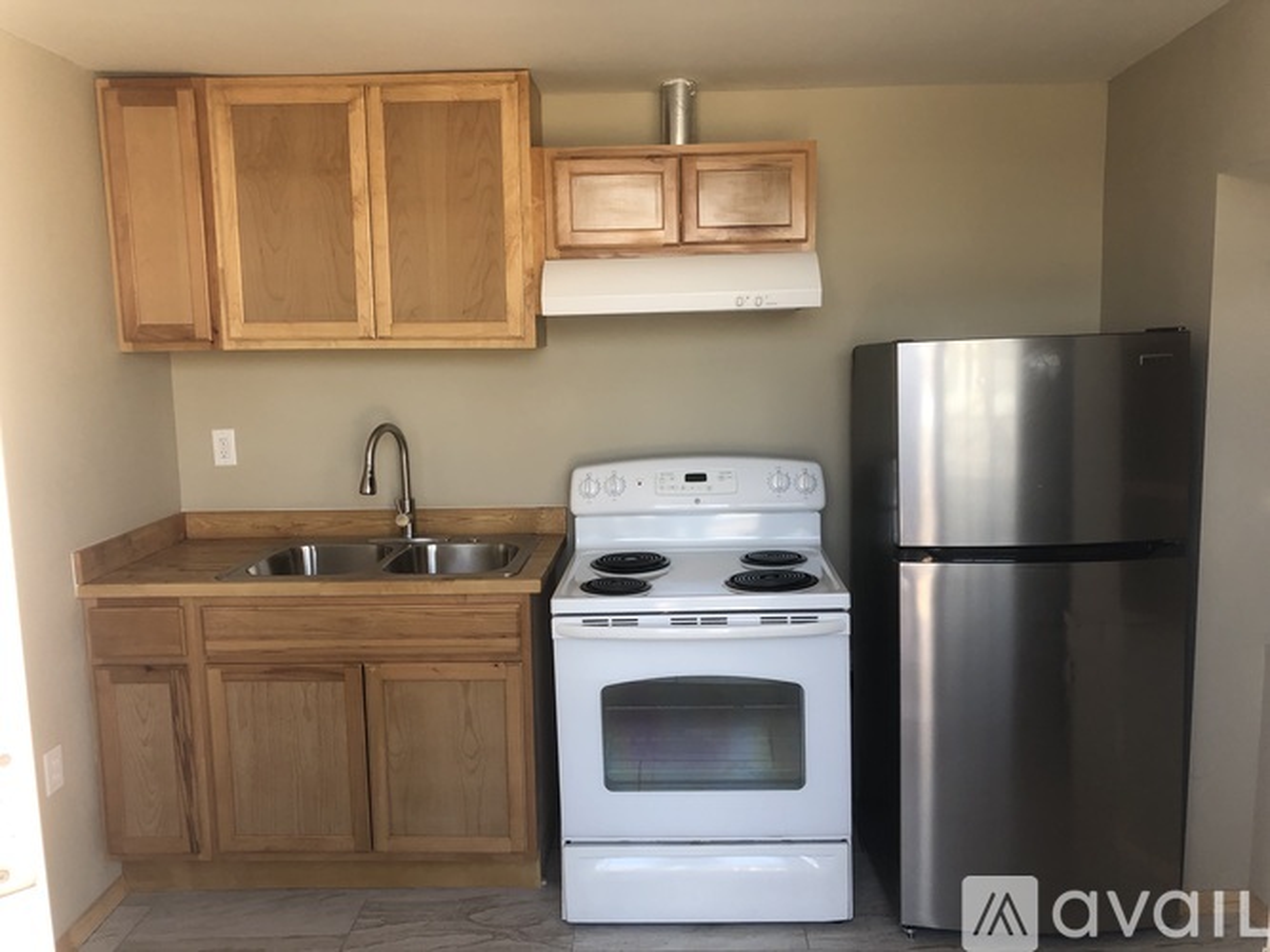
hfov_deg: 63.5
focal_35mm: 28
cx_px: 635
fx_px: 1027
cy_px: 476
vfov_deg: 49.7
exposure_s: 1/120
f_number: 1.8
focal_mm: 3.99
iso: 50
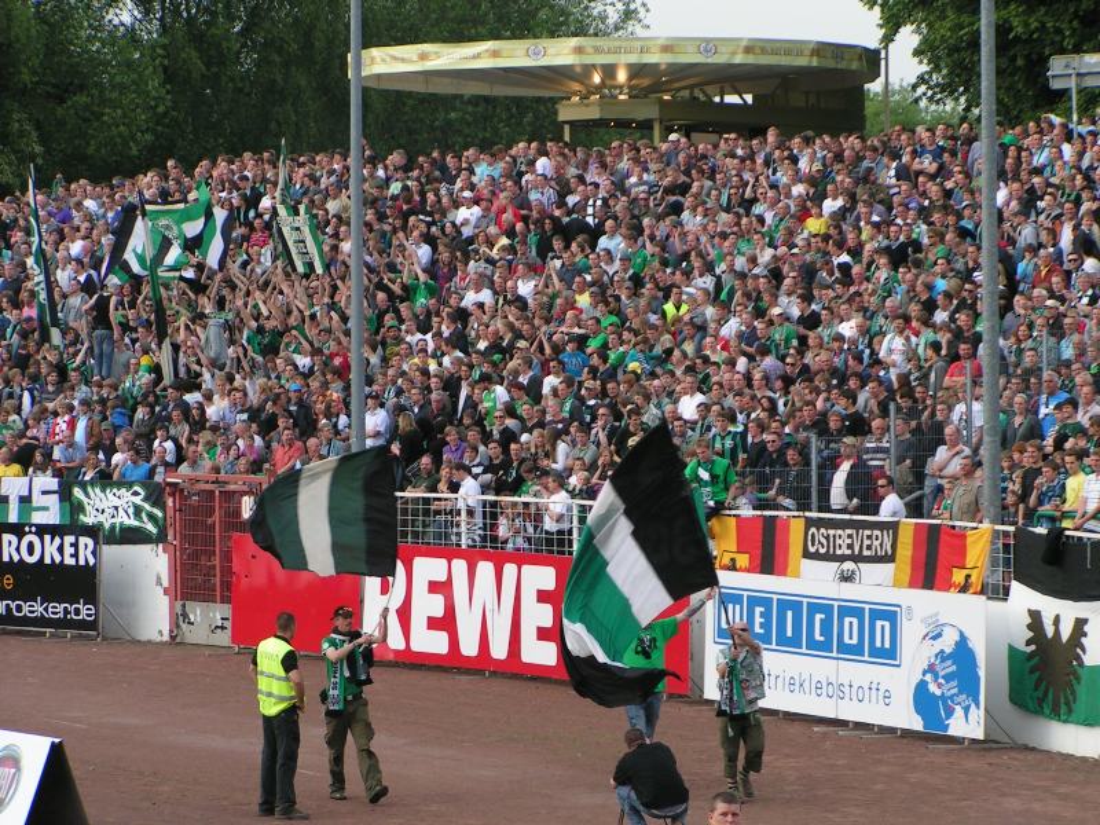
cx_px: 550
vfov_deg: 10.4
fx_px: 4544
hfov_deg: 13.8
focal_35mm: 143
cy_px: 412
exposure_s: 1/200
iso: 50
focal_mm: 21.9
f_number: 4.5
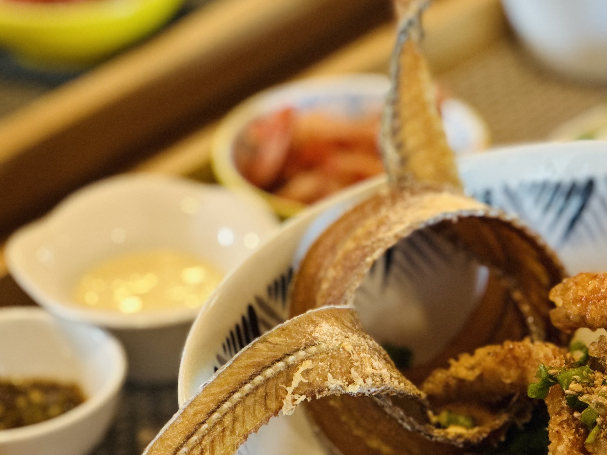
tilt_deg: -29.7
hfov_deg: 11.9
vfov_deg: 9.1
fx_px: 2876
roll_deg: +0.0
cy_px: 193
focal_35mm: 164
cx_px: 590
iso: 320
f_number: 2.8
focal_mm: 9
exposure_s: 1/40
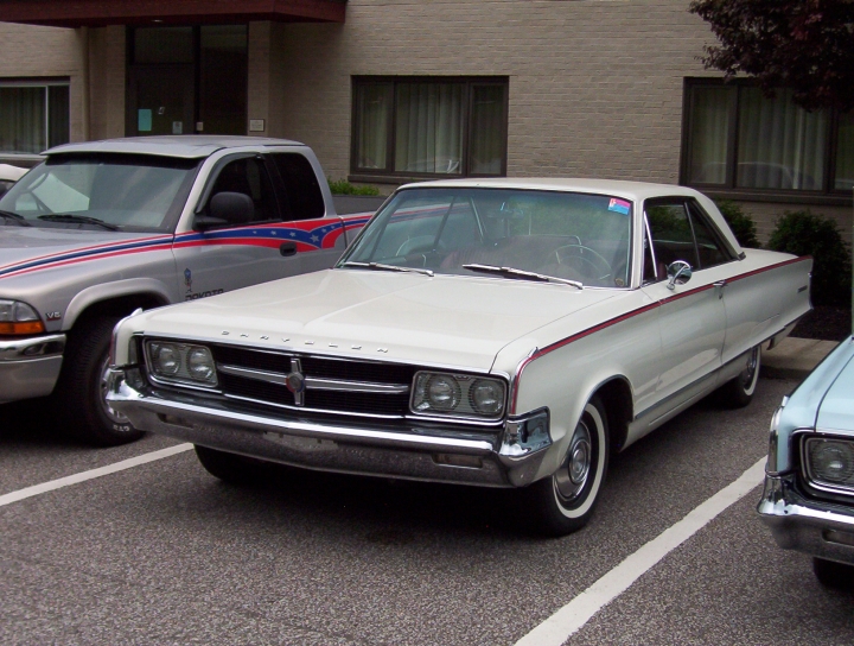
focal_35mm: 51
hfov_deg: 37.4
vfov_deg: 28.7
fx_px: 1262
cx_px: 427
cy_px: 323
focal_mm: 7.88
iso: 100
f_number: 3.16
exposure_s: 1/691
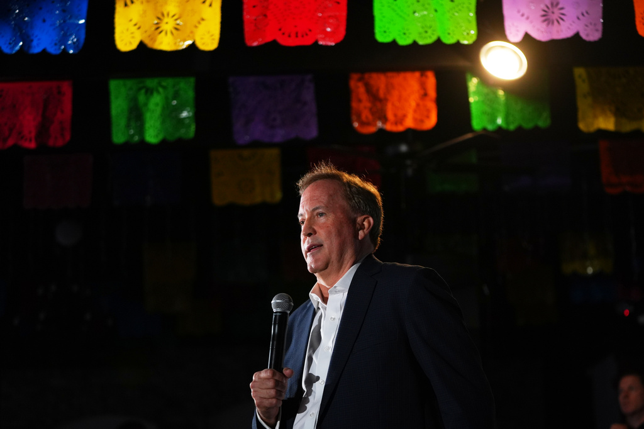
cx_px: 322
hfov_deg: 28.9
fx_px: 1252
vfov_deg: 19.4
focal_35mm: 70
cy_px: 214
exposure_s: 1/400
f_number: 2.8
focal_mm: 70
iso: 1600
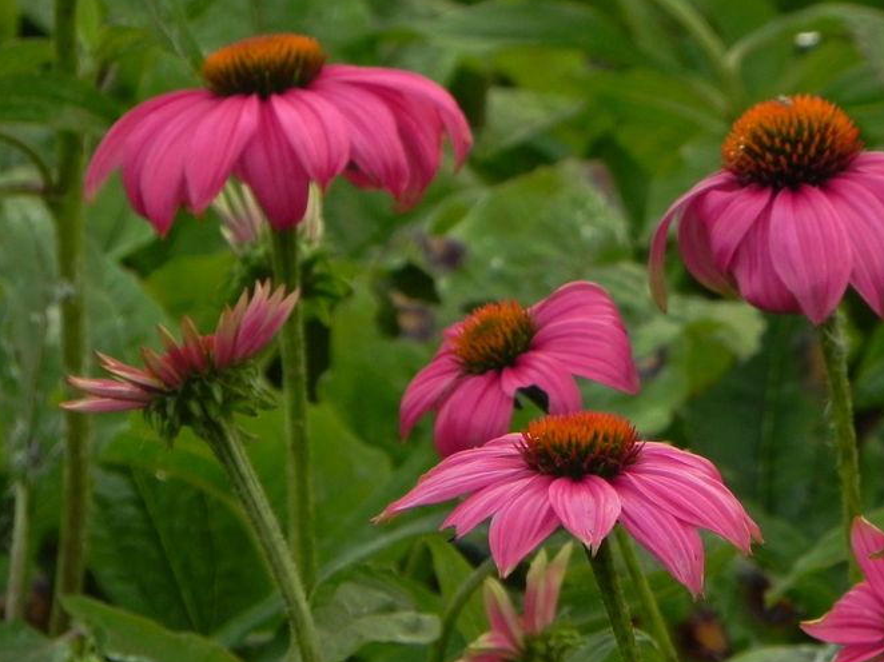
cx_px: 664
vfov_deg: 2.4
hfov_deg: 3.3
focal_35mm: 608
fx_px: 15521
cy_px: 358
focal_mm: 67.2
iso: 160
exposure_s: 1/60
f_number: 5
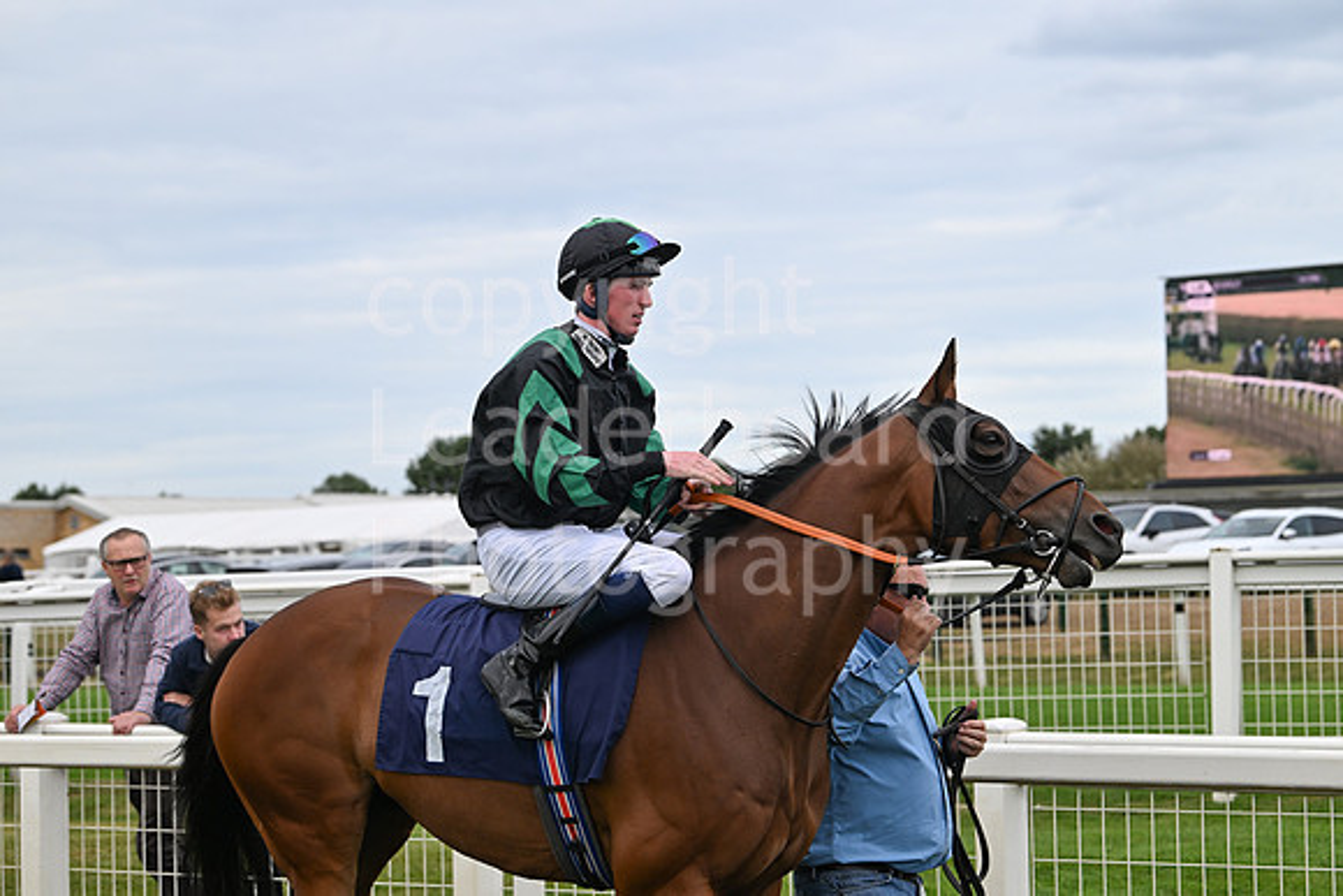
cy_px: 448
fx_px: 3433
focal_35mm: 92
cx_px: 672
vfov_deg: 14.9
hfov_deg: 22.1
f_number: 5.6
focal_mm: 92
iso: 800
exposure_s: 1/1600
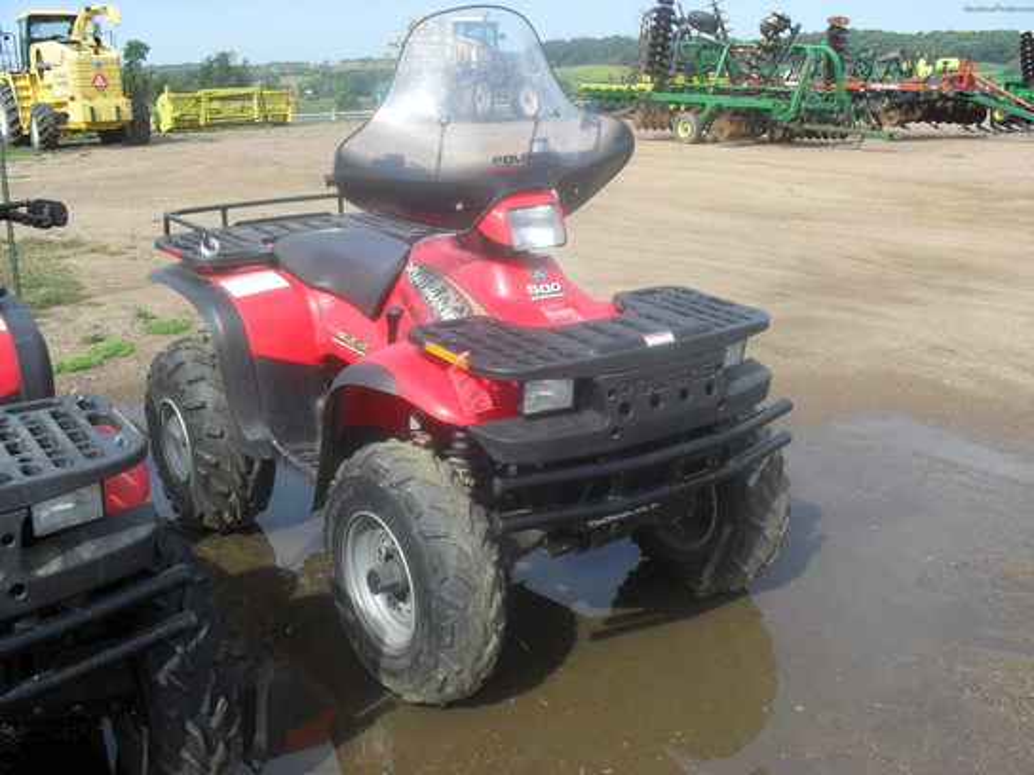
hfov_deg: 52.6
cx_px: 517
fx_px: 1045
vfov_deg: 40.7
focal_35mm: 35
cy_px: 388
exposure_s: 1/125
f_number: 8.4
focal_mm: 6.3
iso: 100
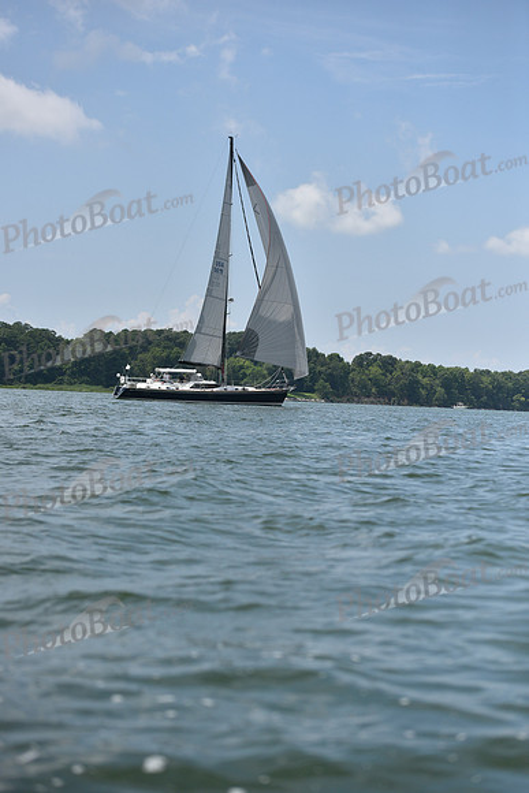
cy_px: 396
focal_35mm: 75
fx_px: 1652
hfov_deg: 18.2
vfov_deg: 27.0
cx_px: 264
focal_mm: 75
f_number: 3.5
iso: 320
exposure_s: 1/8000
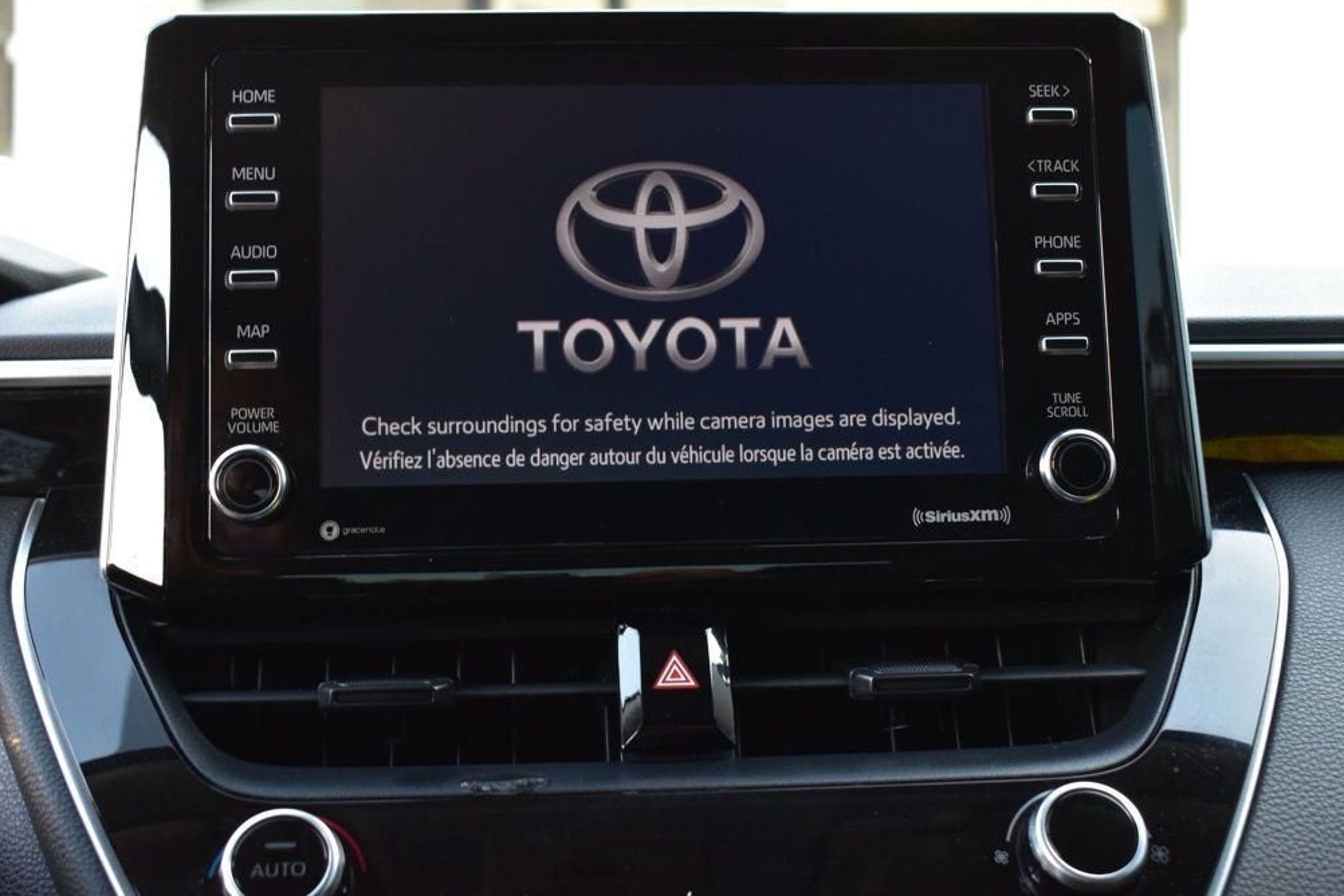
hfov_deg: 41.5
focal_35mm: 48
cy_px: 441
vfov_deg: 28.4
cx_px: 675
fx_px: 1774
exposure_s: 1/15
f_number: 6.3
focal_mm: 31
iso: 900
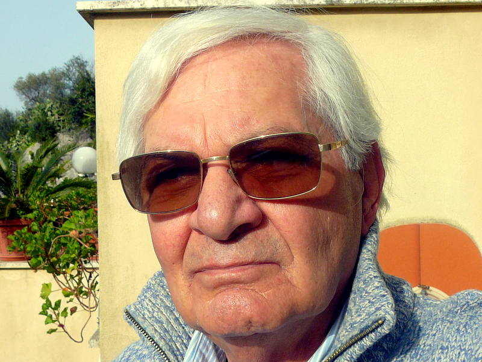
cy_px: 181
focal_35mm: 38
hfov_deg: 49.0
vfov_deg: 37.8
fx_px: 529
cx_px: 241
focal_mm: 5.2
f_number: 5
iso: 80
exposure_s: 1/400
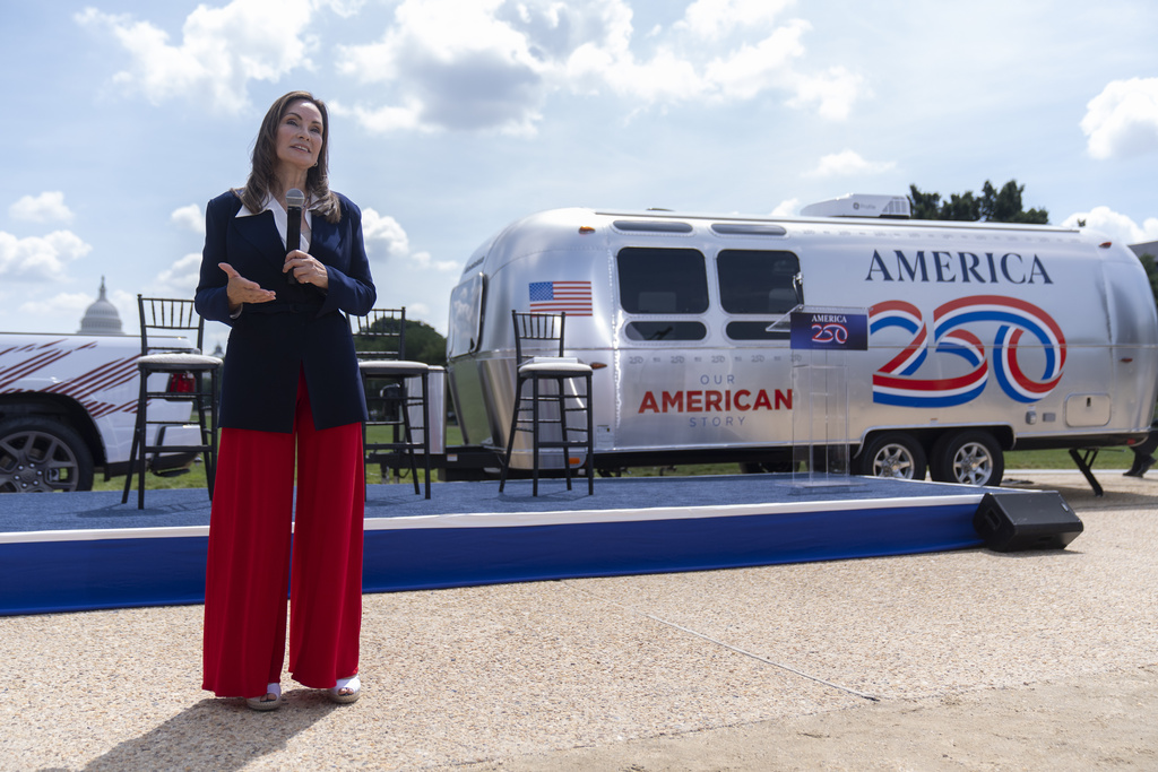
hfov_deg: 58.7
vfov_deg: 41.1
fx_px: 1029
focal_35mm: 32
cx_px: 579
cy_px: 386
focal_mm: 32
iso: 200
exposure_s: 1/3200
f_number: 2.8
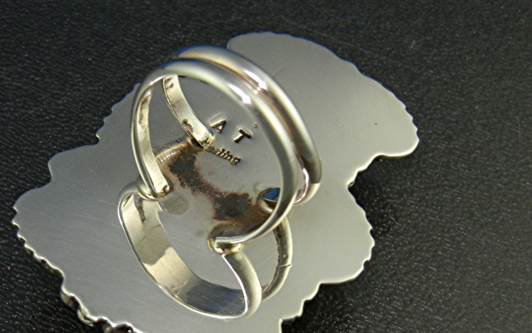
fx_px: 1290
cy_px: 218
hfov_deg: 23.2
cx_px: 203
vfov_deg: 14.7
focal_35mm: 89
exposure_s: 1/30
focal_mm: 10.6
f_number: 8
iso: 416
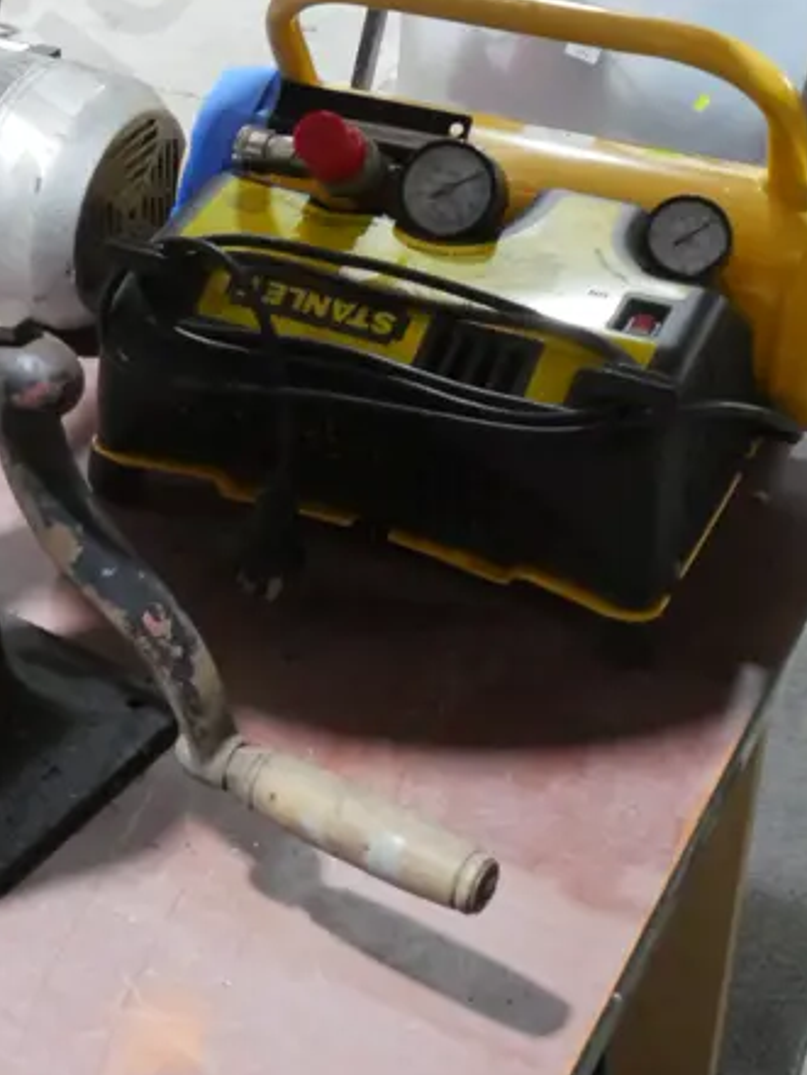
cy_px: 266
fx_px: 2019
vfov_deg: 29.3
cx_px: -80
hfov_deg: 21.4
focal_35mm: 65
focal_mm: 14
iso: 3200
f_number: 9
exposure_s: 1/50
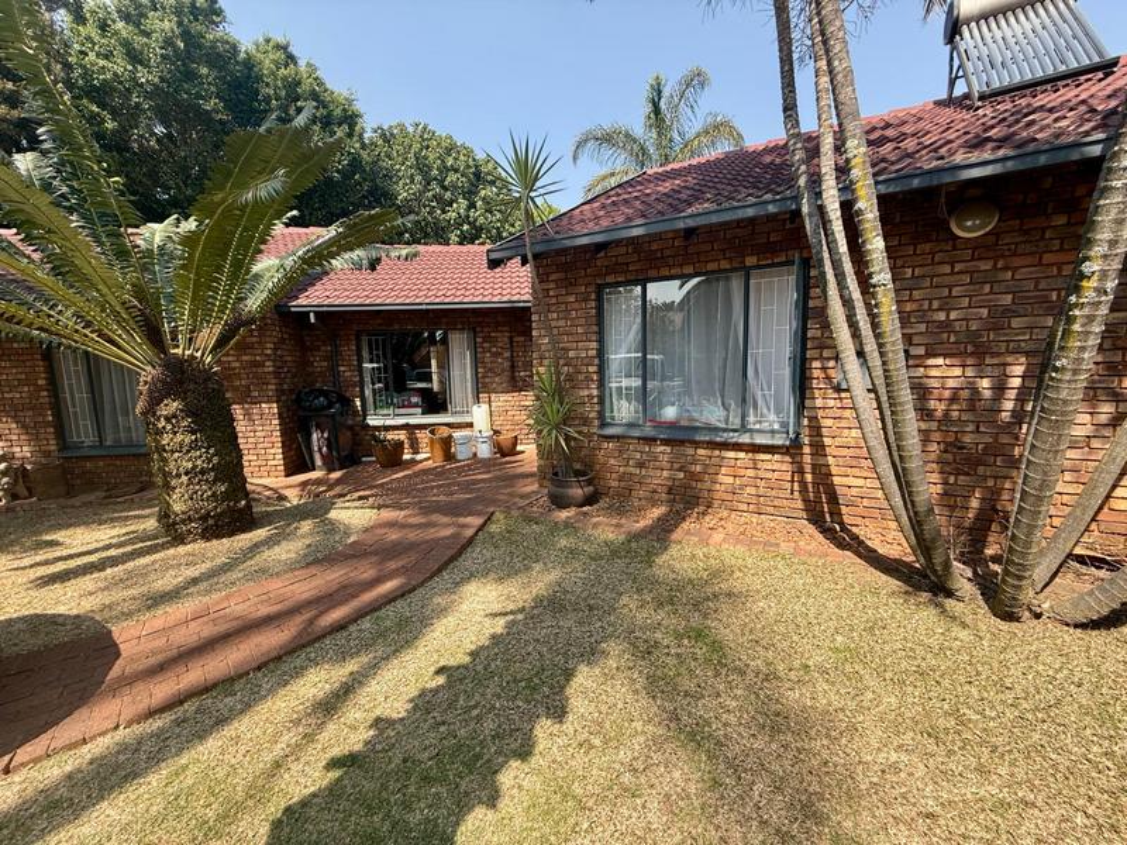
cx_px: 564
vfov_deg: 85.7
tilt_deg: -7.8
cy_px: 422
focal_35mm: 14
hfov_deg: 102.1
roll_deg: +1.2
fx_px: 456
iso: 50
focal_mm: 2.22
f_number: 2.2
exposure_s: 1/451
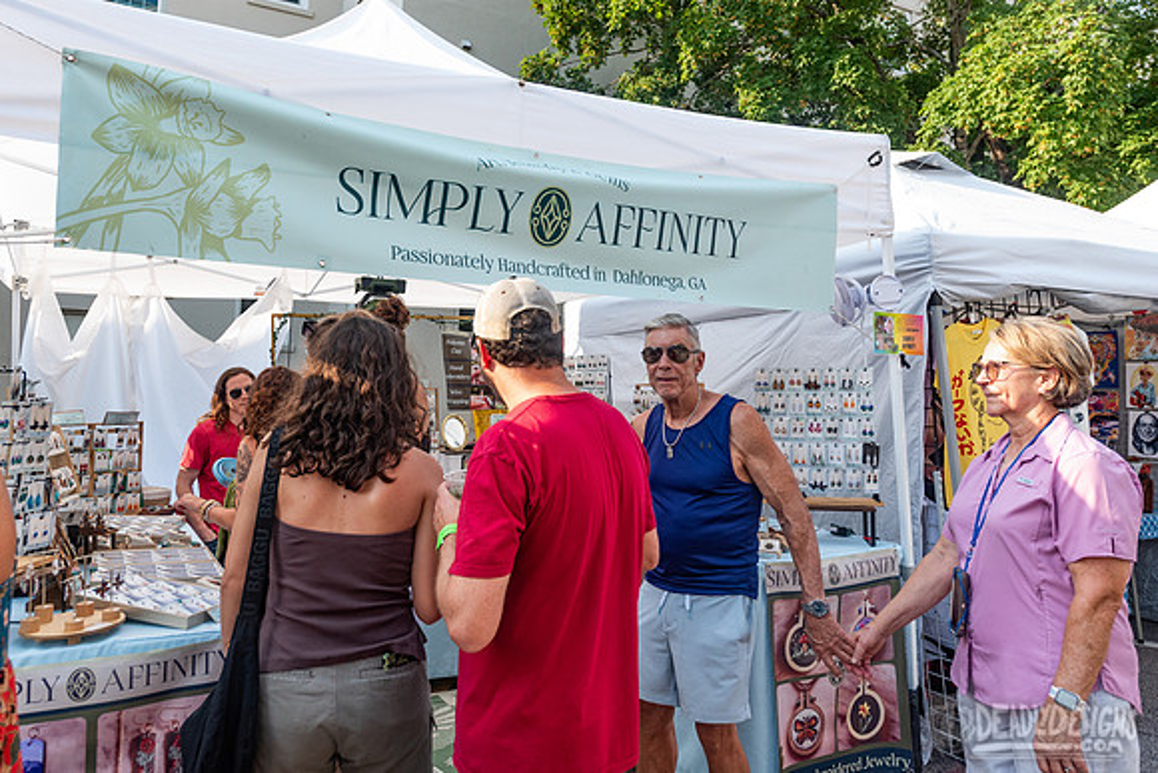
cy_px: 343
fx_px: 860
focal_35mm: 27
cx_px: 513
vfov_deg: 48.3
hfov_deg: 67.7
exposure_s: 1/640
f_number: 5
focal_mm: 24
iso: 640
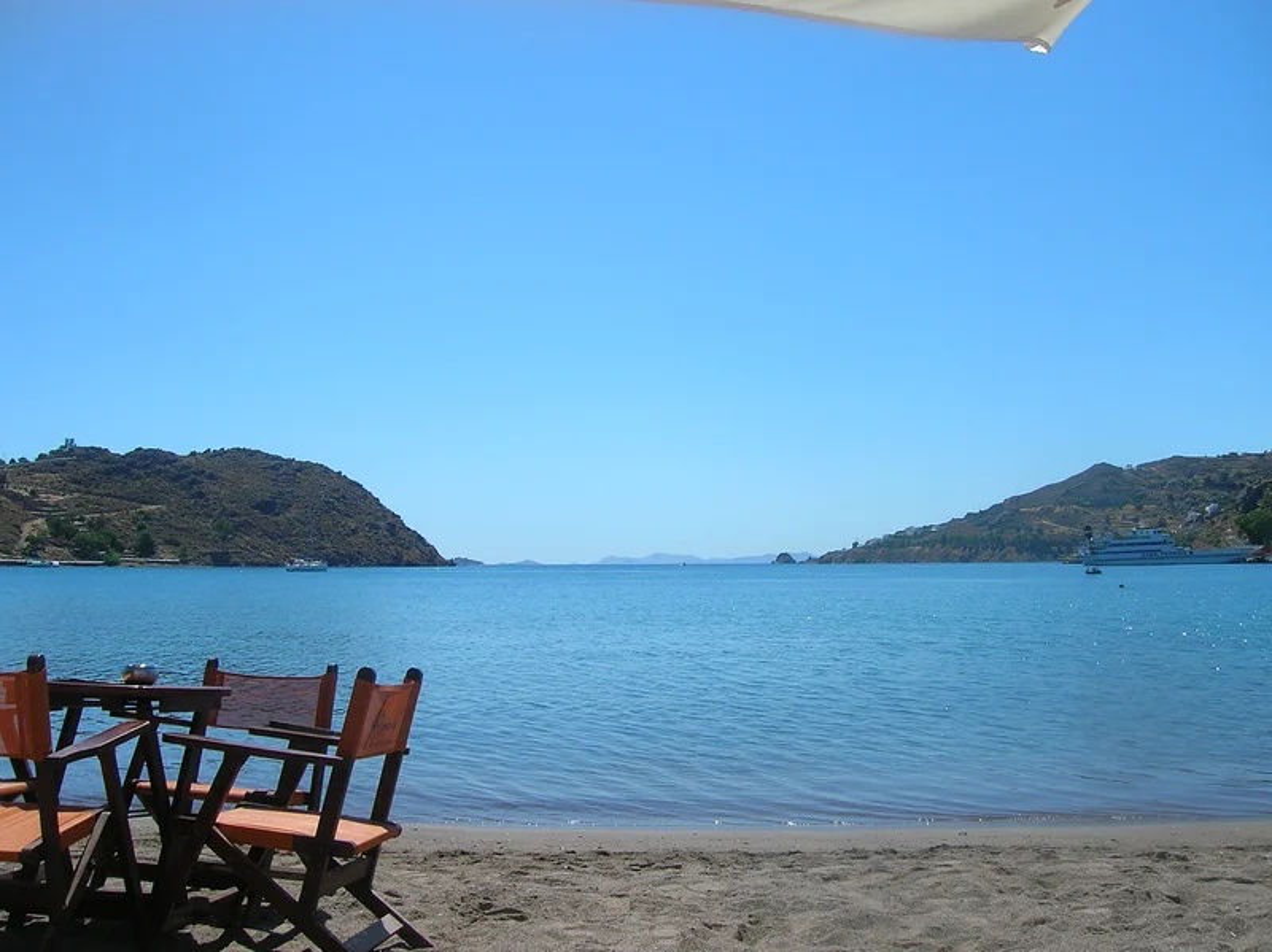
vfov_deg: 41.8
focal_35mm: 34
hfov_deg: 54.0
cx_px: 636
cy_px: 476
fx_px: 1249
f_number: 4.9
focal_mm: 5.7
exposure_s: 1/643
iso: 50
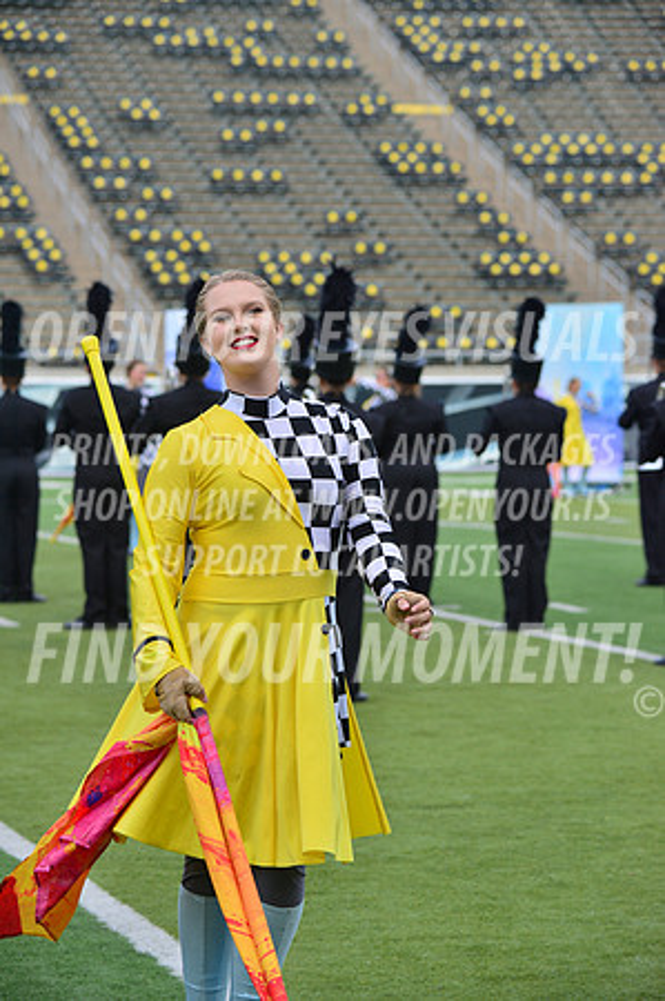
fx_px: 3332
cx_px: 332
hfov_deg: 11.4
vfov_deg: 17.1
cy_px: 500
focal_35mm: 120
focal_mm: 120
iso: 200
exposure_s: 1/1000
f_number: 5.6
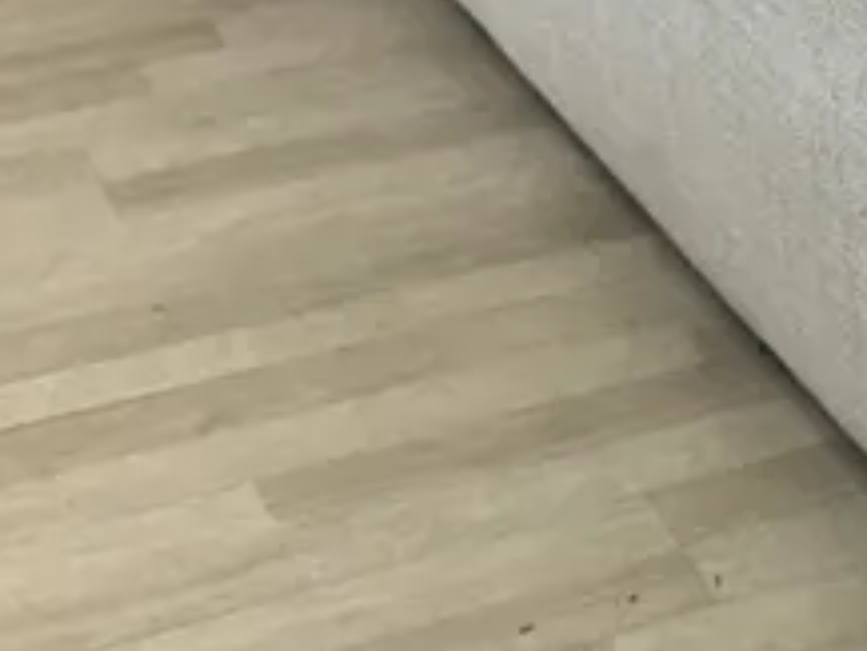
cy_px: 335
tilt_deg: -30.7
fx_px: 2832
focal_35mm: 113
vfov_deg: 13.1
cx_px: 1287
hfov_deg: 16.0
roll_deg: -1.5
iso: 100
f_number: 1.78
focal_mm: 6.86
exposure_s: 1/100
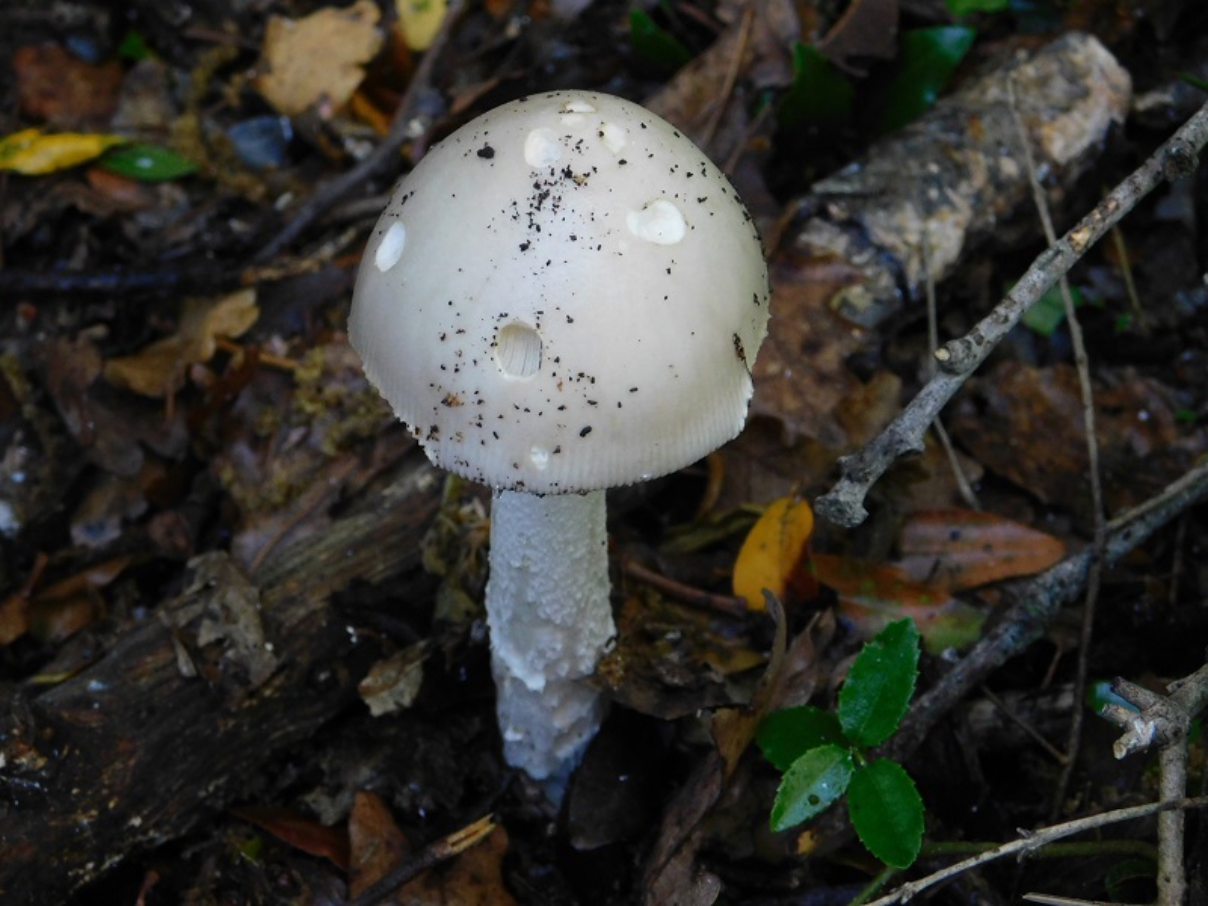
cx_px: 604
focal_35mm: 80
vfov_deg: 18.4
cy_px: 453
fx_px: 2792
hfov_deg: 24.4
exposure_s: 1/30
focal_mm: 14.2
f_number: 4.4
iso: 360
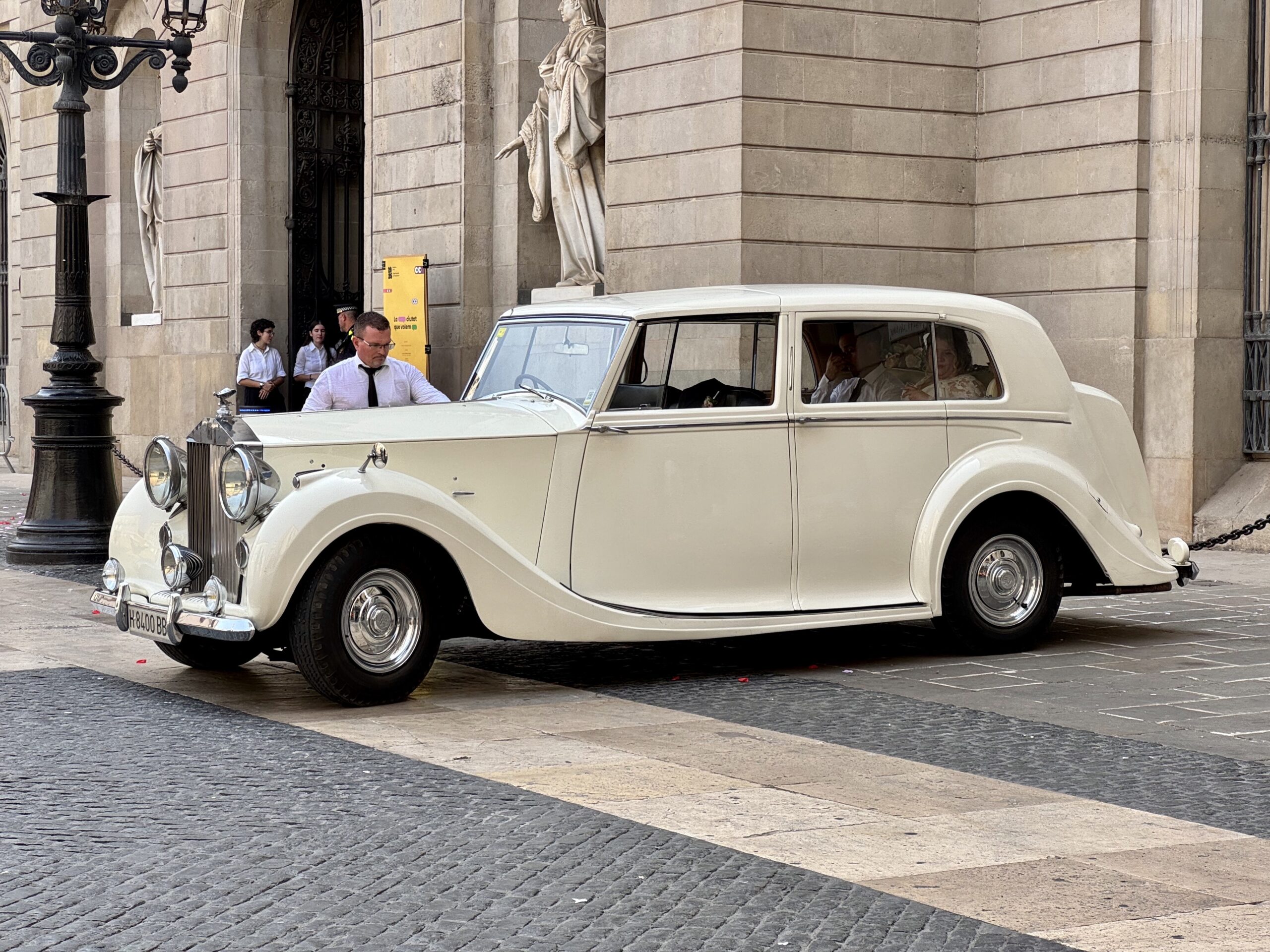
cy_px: 476
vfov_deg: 19.1
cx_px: 635
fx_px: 2825
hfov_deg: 25.3
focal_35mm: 77
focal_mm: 9
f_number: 2.8
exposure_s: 1/182
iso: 25
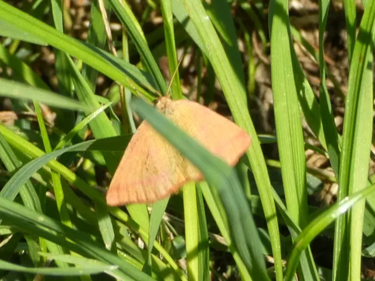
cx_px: 188
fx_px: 1495
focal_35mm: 138
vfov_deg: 10.7
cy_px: 140
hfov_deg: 14.3
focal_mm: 24.7
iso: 80
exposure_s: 1/100
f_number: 5.3
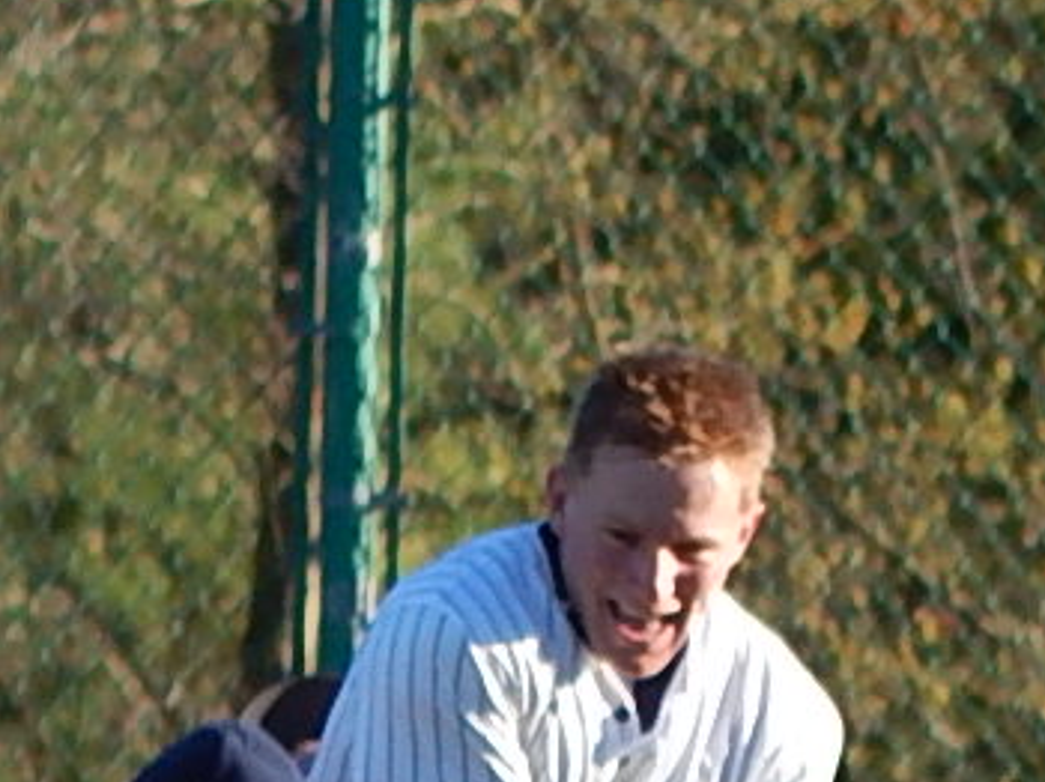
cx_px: -675
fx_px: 92132
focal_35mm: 3054
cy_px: 242
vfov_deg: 0.5
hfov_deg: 0.6
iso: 125
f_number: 5.8
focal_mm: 120
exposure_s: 1/200
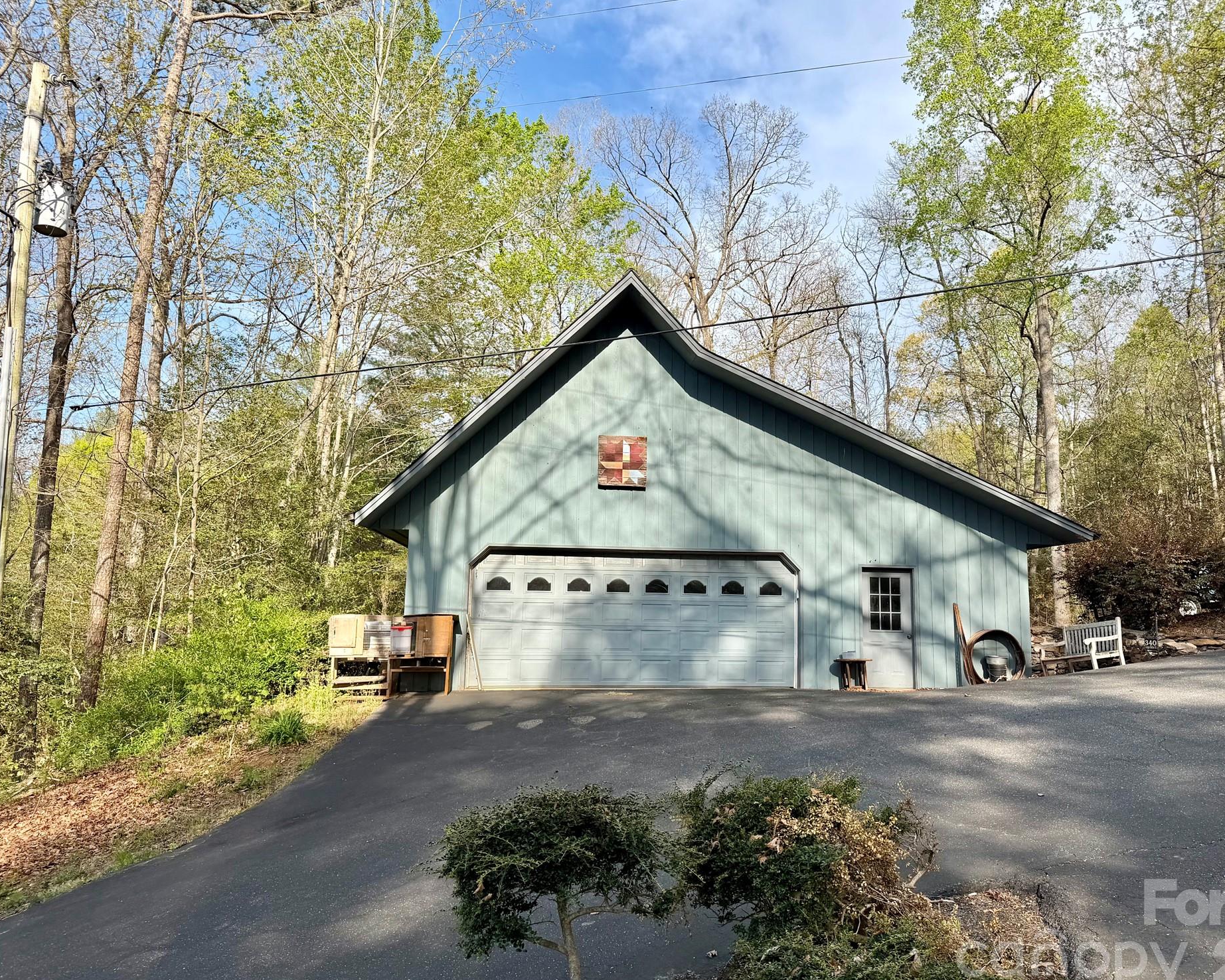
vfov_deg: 54.9
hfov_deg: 65.9
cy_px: 499
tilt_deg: +7.3
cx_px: 676
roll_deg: +0.3
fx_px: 943
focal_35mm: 26
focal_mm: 6.76
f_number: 1.78
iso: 80
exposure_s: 1/2611
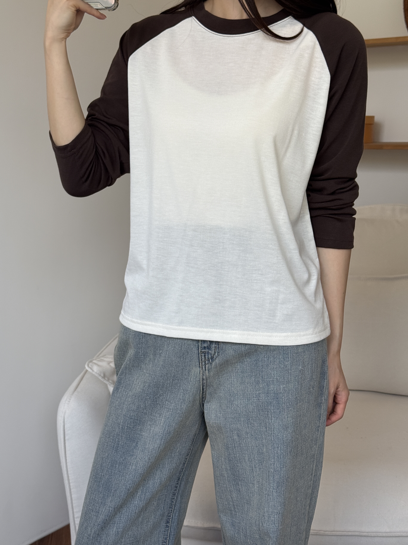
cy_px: 258
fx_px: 833
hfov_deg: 27.5
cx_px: 215
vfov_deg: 36.2
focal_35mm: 53
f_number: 1.78
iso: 64
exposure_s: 1/324
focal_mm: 6.76
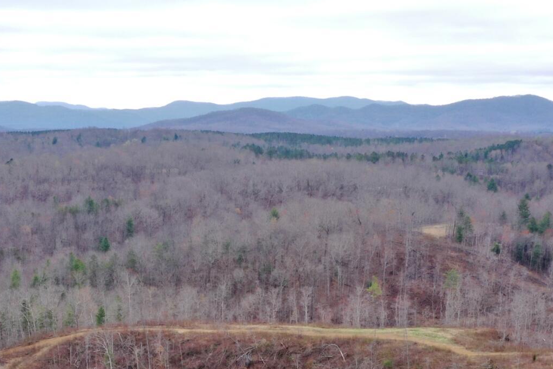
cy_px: 419
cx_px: 224
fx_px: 1260
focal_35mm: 82
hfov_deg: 24.7
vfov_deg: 16.1
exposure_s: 1/30
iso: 100
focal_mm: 10.26
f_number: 11
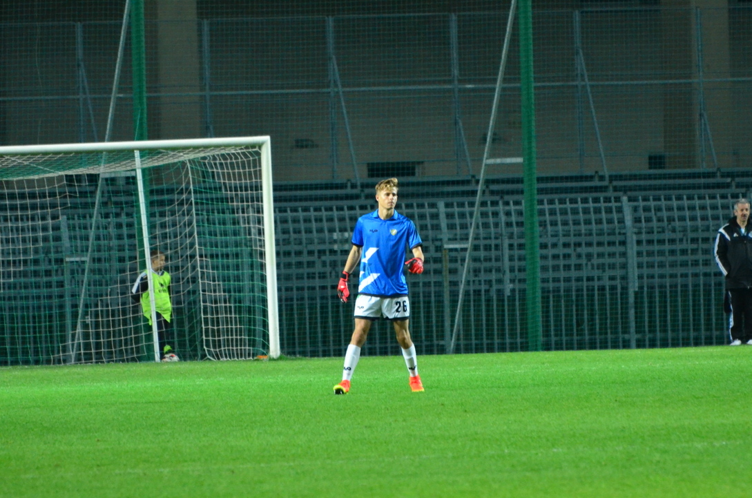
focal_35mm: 496
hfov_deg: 4.2
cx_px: 392
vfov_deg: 2.8
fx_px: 10338
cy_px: 264
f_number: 5.6
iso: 5000
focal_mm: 300
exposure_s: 1/320
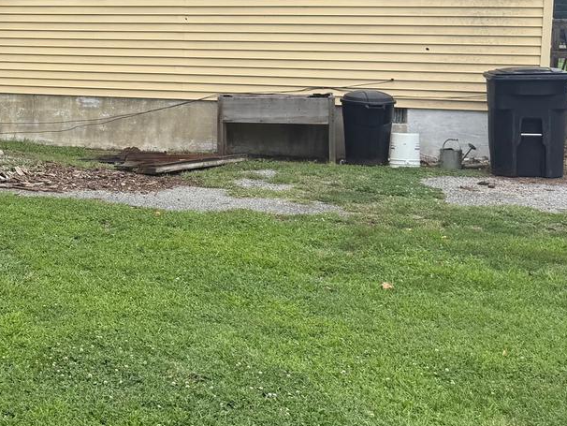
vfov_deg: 25.2
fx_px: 934
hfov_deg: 30.4
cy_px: 82
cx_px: -51
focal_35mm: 57
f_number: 1.78
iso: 80
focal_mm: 6.76
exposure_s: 1/2370
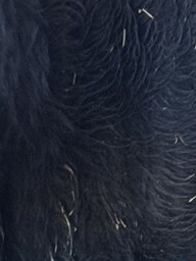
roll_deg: +1.9
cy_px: 667
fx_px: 2265
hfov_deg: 4.8
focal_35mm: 300
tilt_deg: -31.9
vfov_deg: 6.3
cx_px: 532
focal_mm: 6.76
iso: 200
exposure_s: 1/60
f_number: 1.78
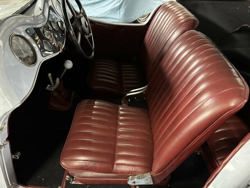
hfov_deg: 71.6
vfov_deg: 56.8
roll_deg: -1.3
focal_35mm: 24
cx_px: 125
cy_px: 94
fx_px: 173
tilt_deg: -42.6
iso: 800
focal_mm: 6.86
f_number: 1.78
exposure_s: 1/25
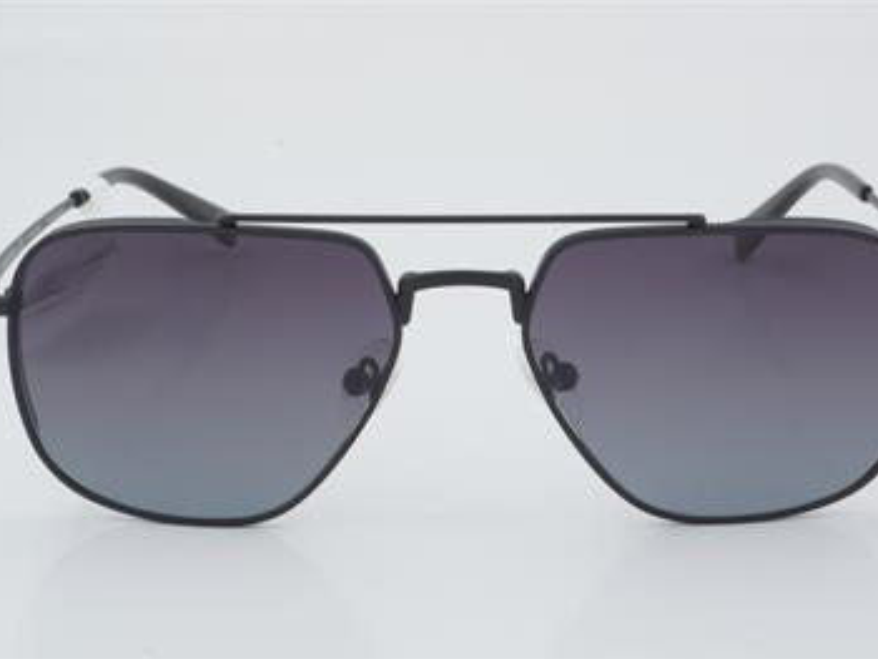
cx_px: 464
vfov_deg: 16.3
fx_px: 2298
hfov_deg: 21.6
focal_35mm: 91
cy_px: 331
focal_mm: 55
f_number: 32
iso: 100
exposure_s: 1/3
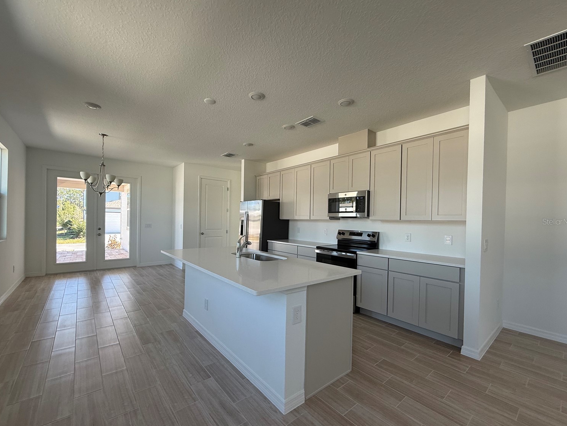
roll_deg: -2.4
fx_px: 246
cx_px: 275
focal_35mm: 15
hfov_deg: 98.1
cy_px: 221
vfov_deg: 81.7
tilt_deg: +0.5
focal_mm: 2.22
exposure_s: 1/120
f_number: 2.2
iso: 80
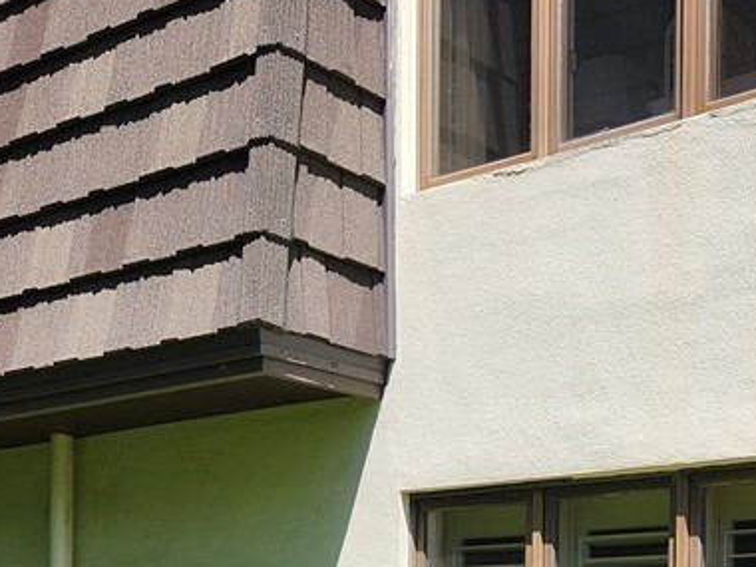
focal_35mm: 62
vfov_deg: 21.9
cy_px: 678
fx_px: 1354
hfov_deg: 29.2
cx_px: 754
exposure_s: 1/1105
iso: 20
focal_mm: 5.4
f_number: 1.8
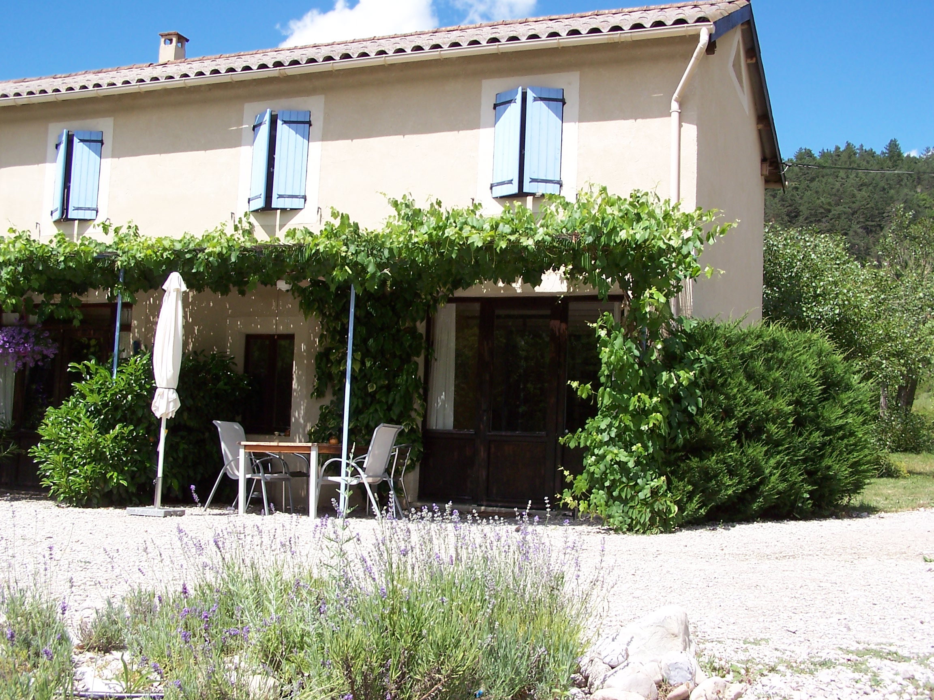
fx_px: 1079
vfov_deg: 36.0
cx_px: 467
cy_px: 350
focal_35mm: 40
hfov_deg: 46.8
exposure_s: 1/500
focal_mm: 6.7
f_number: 4
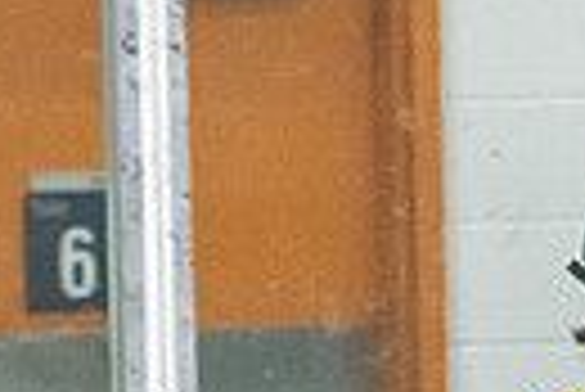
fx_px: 16398
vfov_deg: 1.4
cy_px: 805
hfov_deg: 2.0
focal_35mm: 1008
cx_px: 922
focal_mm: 110
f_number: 2.8
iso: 4000
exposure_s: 1/800
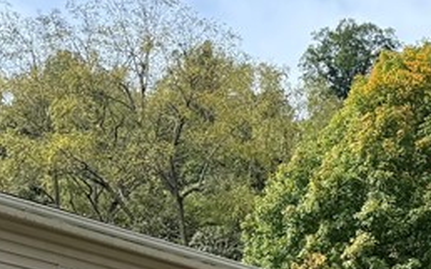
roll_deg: -0.9
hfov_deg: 17.9
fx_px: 1186
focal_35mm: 101
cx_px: 692
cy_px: 533
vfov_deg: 11.7
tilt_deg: +4.3
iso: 100
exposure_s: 1/2445
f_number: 1.78
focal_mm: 6.76
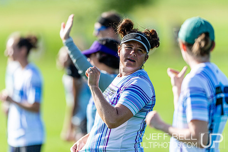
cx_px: 112
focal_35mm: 435
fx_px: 2753
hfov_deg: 4.7
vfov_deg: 3.2
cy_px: 70
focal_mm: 400
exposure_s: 1/2500
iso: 100
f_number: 2.8
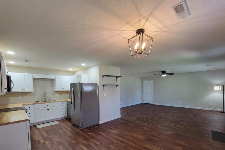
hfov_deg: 100.4
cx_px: 114
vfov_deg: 76.2
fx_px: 94
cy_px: 92
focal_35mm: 15
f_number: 2.2
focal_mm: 2.2
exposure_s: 1/60
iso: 250
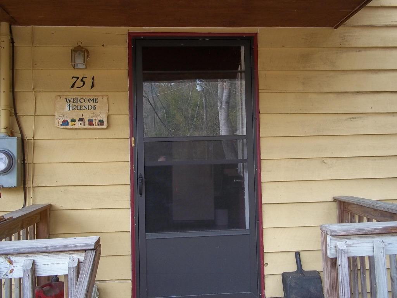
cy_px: 149
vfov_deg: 39.7
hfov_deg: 51.4
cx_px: 198
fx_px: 413
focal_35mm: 36
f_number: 3.1
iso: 80
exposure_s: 1/80
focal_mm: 6.5
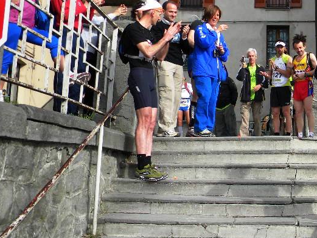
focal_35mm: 55
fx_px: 504
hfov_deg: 32.9
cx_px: 294
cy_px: 68
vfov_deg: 26.3
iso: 92
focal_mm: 5
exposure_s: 1/498
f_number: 3.5
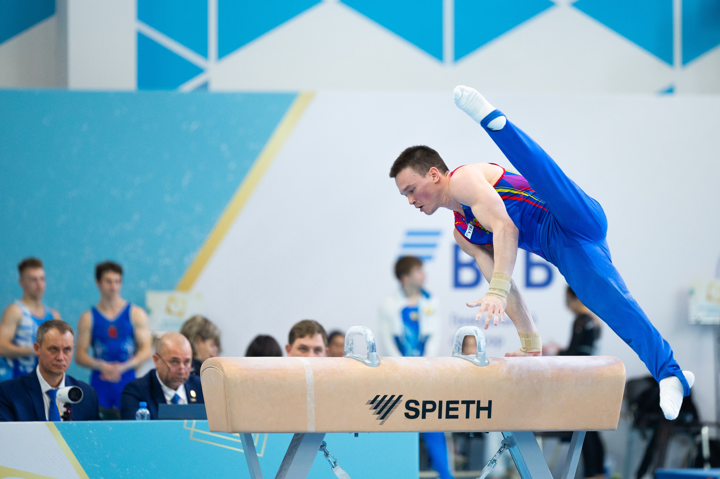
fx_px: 5224
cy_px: 176
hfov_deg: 7.9
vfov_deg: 5.2
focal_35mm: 261
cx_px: 440
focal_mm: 200
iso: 2000
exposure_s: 1/1250
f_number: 2.8
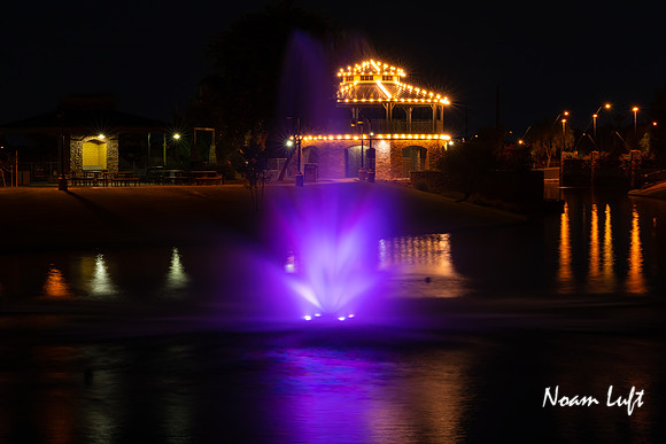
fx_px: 1902
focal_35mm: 103
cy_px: 184
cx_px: 286
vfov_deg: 13.3
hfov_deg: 19.9
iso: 100
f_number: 16
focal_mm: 65
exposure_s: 10
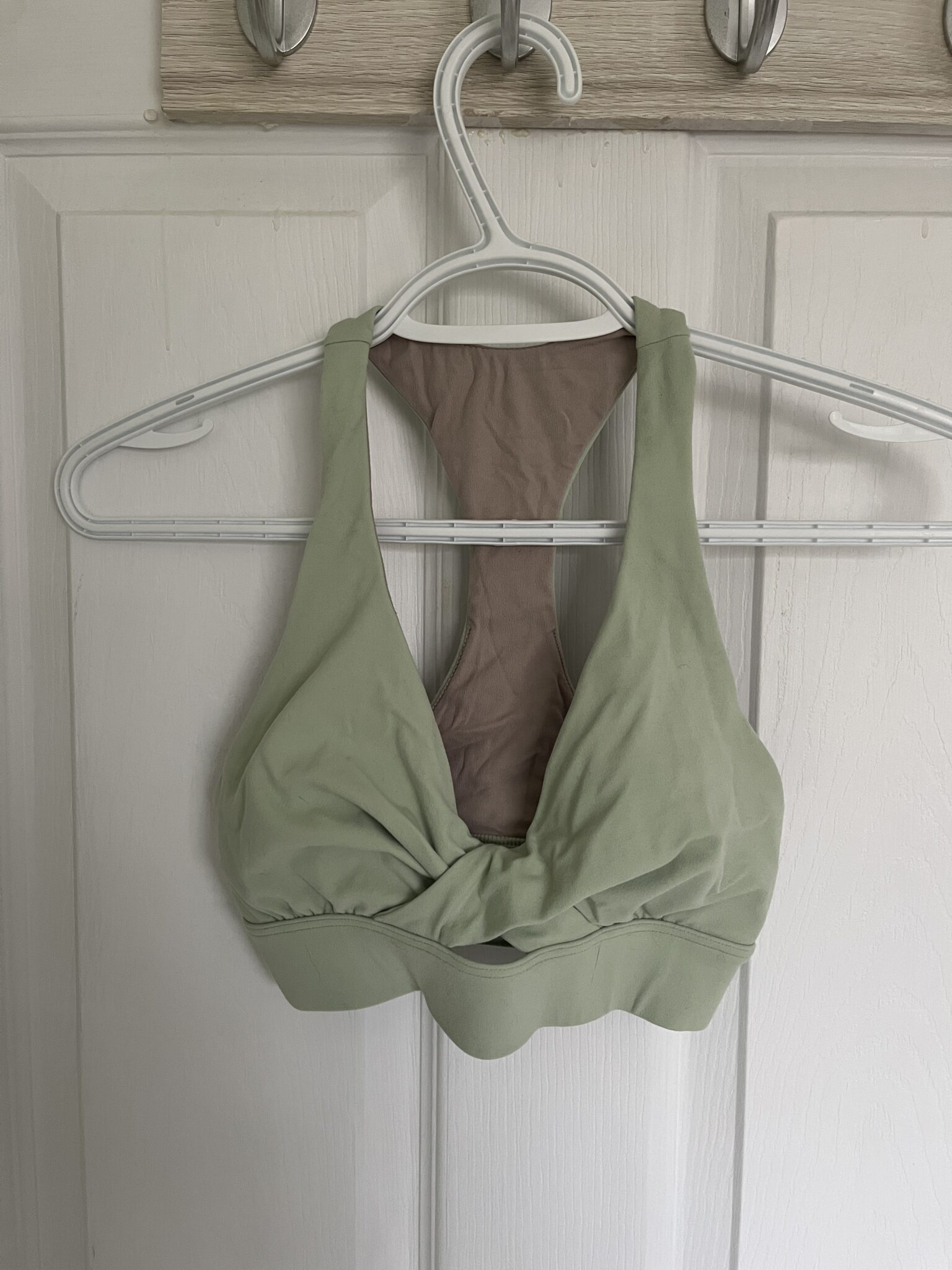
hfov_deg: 53.1
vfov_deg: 67.3
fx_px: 953
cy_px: 635
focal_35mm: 26
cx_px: 476
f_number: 1.6
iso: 200
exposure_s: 1/60
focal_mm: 5.1
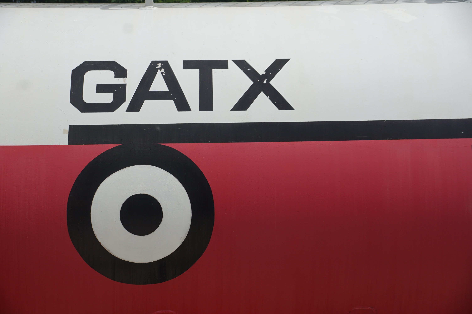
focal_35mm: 68
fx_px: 884
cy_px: 157
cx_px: 236
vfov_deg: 20.1
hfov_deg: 29.9
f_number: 6.3
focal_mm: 45
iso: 100
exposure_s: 1/250
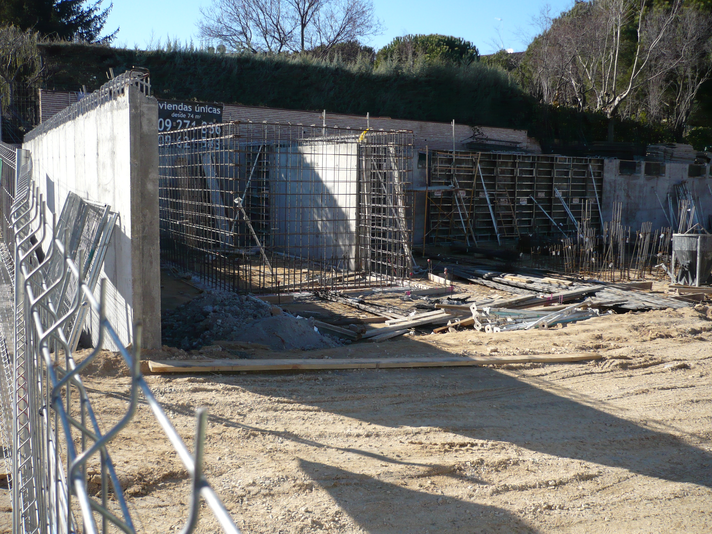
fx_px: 720
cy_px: 267
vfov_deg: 40.7
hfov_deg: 52.6
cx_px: 356
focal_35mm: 35
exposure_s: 1/800
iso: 100
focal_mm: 5.8
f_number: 2.8
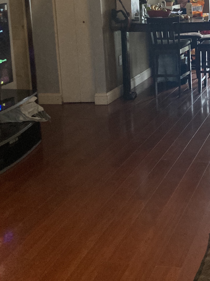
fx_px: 469
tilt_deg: -6.5
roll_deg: +2.0
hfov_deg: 24.1
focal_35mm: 58
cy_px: 35
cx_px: 209
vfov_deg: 31.8
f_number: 1.8
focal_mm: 3.99
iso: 320
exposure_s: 1/40
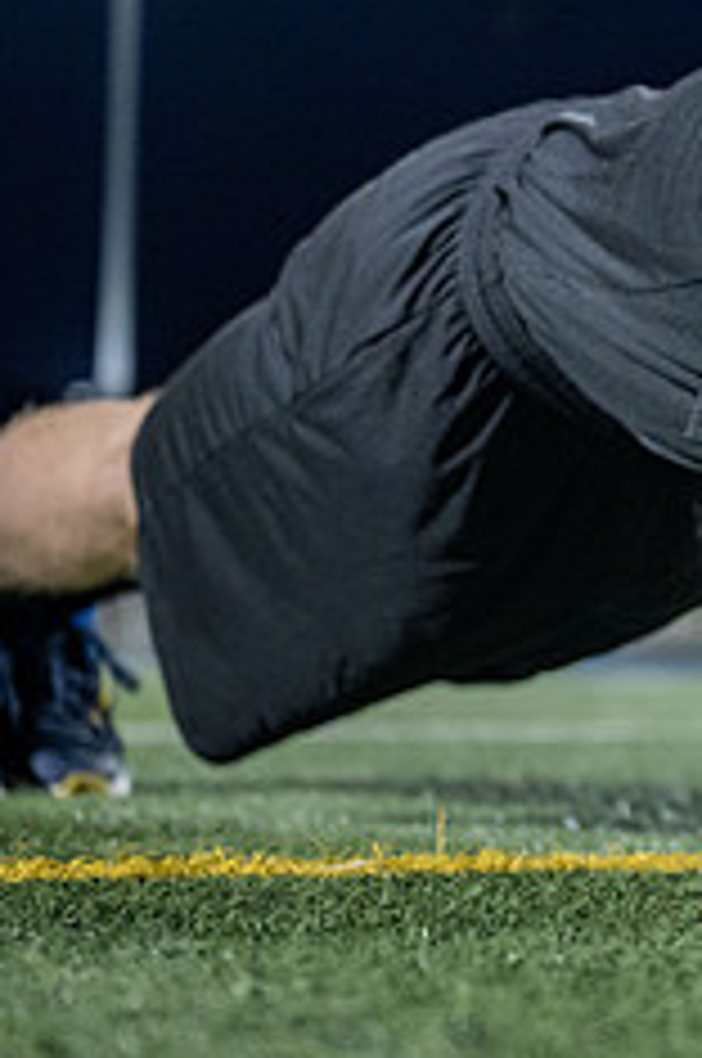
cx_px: 942
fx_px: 3403
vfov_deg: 17.6
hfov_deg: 11.4
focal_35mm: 116
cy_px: 305
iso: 2000
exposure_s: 1/200
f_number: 2.8
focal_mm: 44
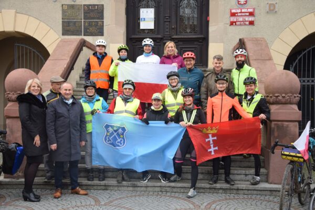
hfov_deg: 41.1
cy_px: 105
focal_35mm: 48
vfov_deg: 28.1
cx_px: 158
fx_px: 420
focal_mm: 32
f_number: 5
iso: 400
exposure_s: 1/100
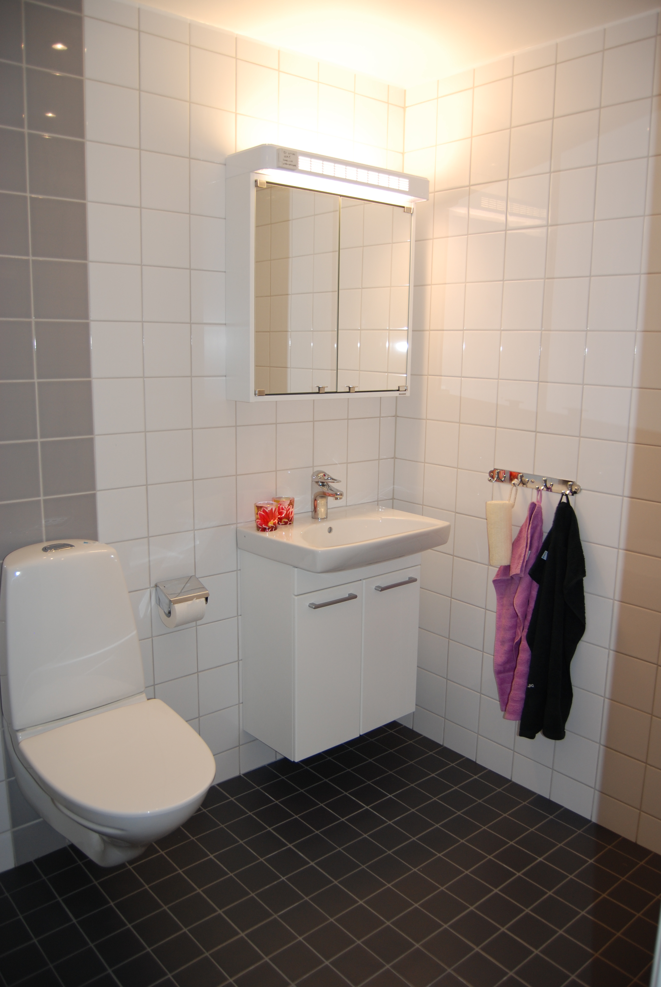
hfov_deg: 48.0
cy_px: 494
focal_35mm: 27
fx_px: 741
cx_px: 330
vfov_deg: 67.3
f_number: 3.5
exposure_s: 1/60
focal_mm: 18
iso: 200
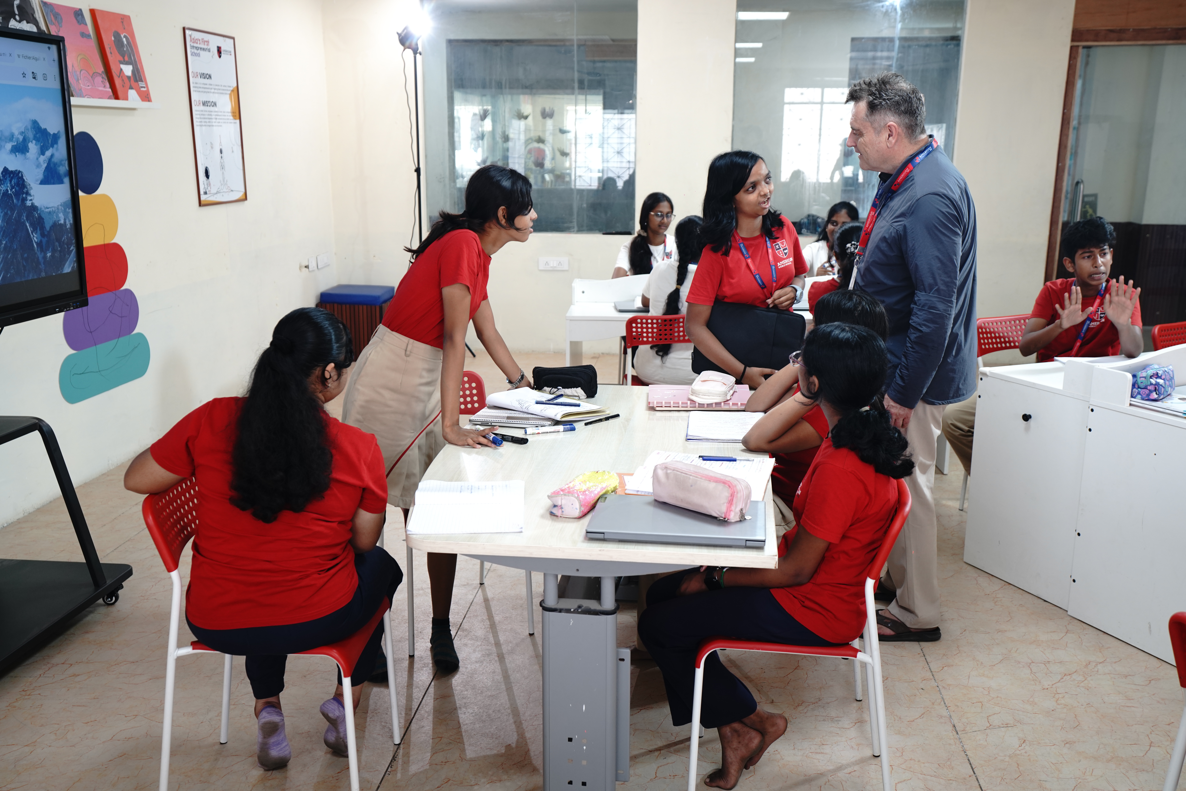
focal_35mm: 35
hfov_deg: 54.4
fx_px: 1153
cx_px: 593
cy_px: 396
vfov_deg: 37.9
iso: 500
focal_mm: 35
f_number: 4
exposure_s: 1/60
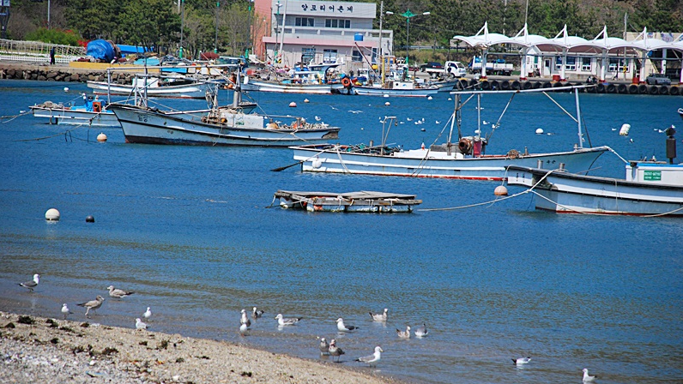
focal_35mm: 214
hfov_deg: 10.1
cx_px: 342
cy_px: 169
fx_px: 3868
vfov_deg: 5.7
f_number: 6.3
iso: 400
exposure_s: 1/2000
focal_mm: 135
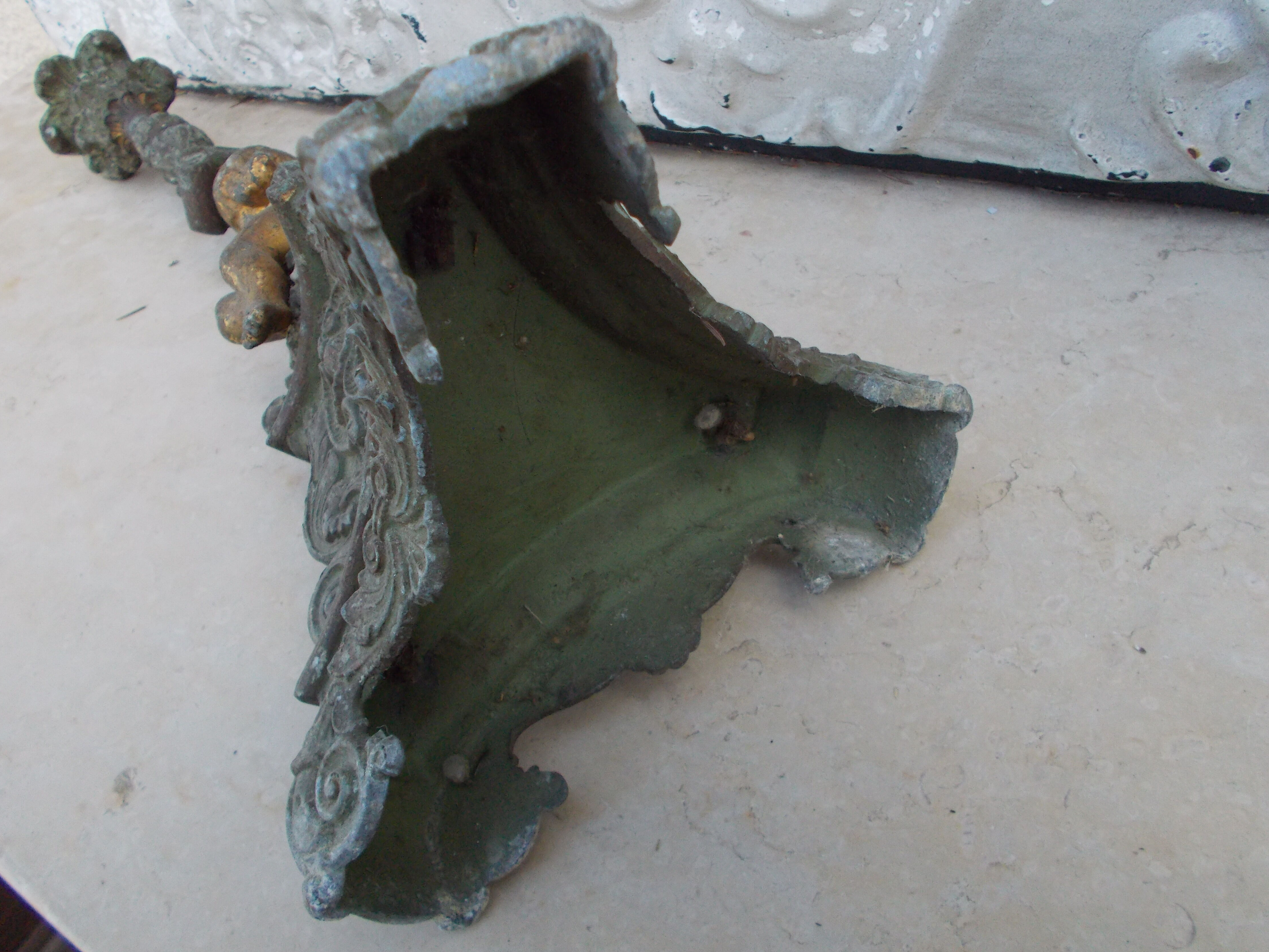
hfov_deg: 58.3
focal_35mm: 31
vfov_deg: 45.4
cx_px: 622
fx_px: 1137
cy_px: 487
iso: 250
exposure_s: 1/250
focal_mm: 5.3
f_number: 3.4
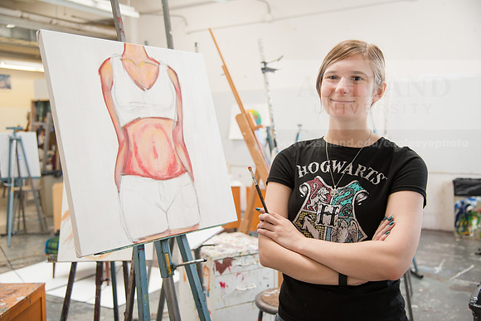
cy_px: 160
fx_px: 508
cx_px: 240
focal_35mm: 38
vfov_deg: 35.1
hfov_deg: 50.7
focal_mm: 38
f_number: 4
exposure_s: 1/160
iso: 1250
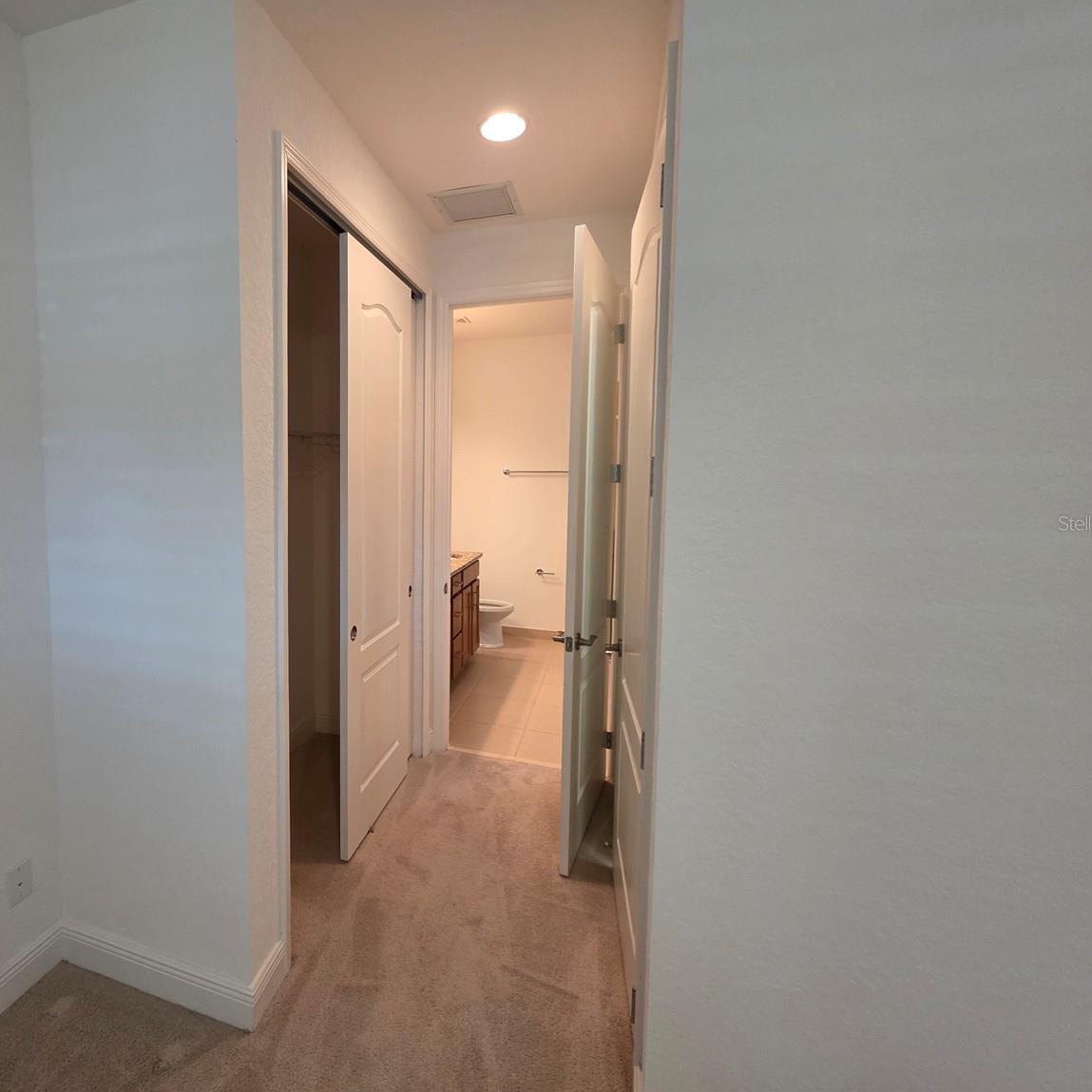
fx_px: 571
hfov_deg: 85.1
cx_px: 388
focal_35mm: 16
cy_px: 523
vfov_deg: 87.4
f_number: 1.9
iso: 250
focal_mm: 2.2
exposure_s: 1/60
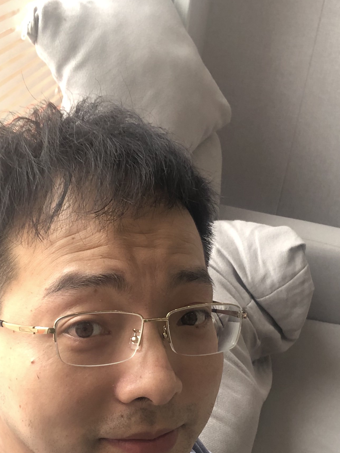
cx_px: 150
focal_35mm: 58
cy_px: 301
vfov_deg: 32.9
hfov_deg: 25.2
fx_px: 759
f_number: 2.2
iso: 64
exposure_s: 1/100
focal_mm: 2.87
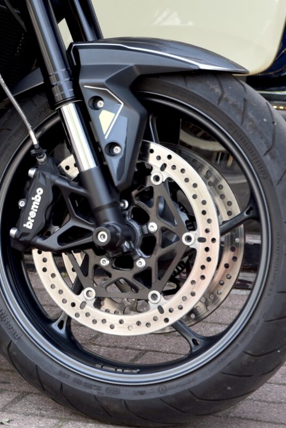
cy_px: 40
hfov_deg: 6.0
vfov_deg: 9.1
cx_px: -228
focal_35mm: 224
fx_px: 2667
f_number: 4
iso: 100
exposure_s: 1/60
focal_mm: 70
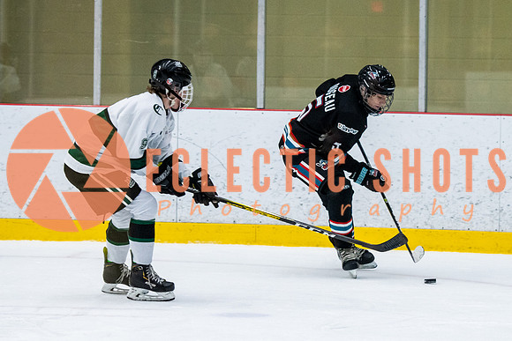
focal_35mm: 243
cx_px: 352
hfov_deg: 8.5
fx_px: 3452
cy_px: 140
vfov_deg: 5.7
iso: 1800
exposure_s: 1/640
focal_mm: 110
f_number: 2.8
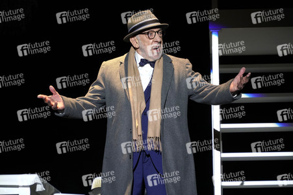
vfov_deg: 9.6
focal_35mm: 143
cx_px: 146
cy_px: 98
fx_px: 1163
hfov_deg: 14.4
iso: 3200
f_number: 5.6
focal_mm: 143
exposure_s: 1/320
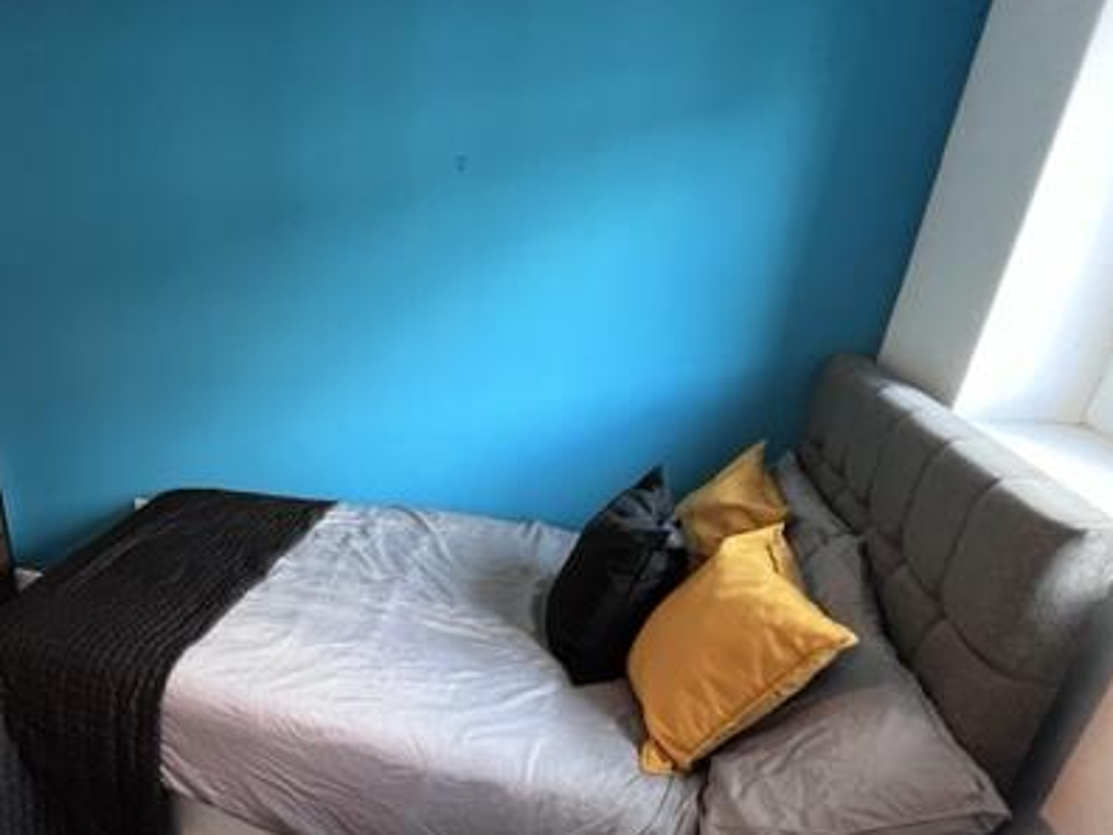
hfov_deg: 71.2
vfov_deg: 62.3
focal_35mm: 21
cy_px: 534
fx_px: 675
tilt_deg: -23.9
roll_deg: +2.6
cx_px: 225
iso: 250
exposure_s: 1/50
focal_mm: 1.57
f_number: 1.8
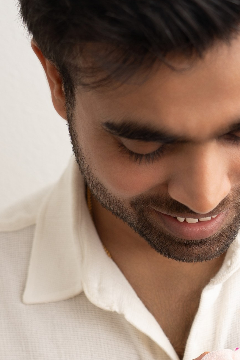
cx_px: 228
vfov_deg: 17.8
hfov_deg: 12.2
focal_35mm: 111
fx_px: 1110
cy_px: 394
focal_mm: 35
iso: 125
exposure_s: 1/200
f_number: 2.5
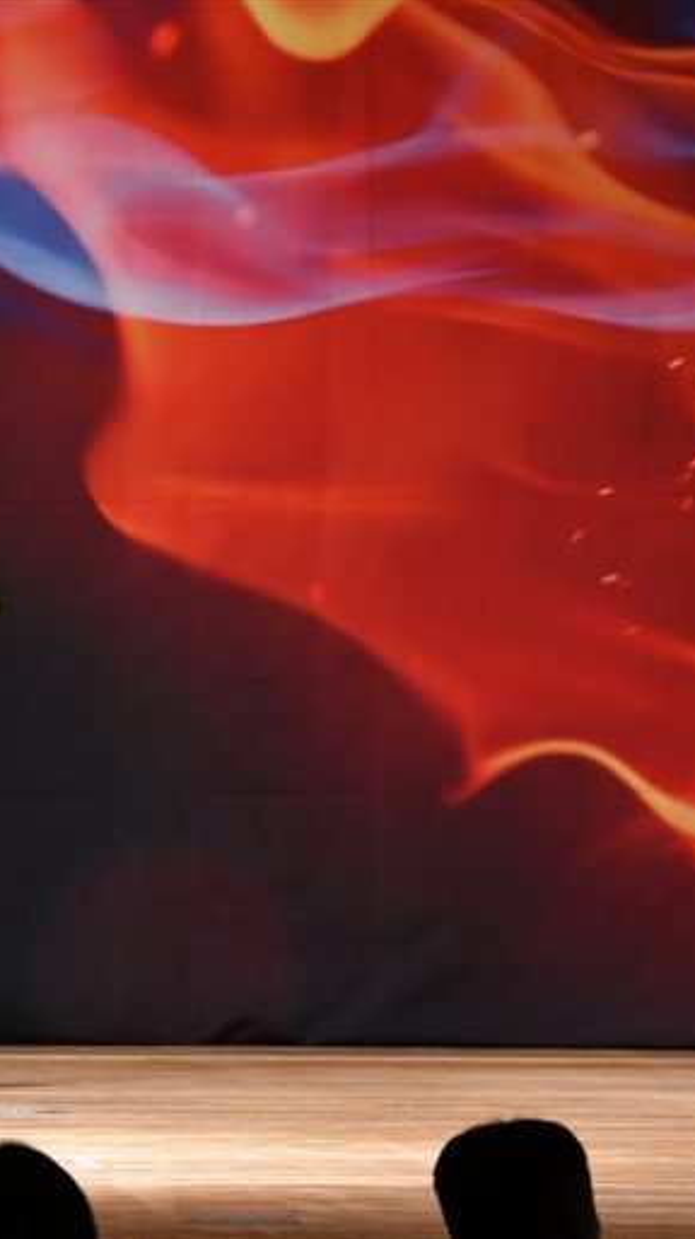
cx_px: -148
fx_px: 11681
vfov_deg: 6.1
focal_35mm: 356
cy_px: 621
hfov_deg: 3.4
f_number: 5.6
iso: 3200
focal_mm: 150
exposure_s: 1/400
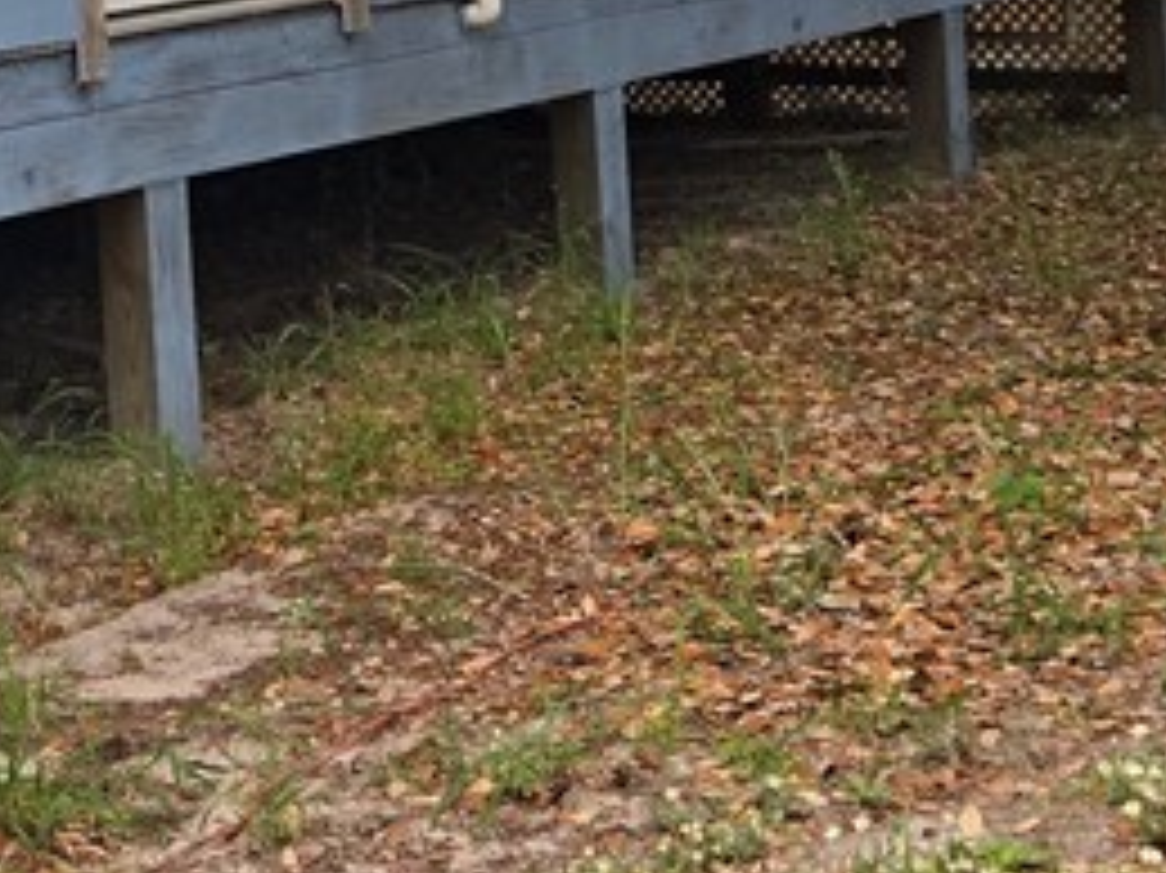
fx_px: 3064
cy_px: -256
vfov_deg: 15.5
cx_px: 99
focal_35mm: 91
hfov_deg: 21.1
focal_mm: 5.4
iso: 100
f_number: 1.8
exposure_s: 1/180
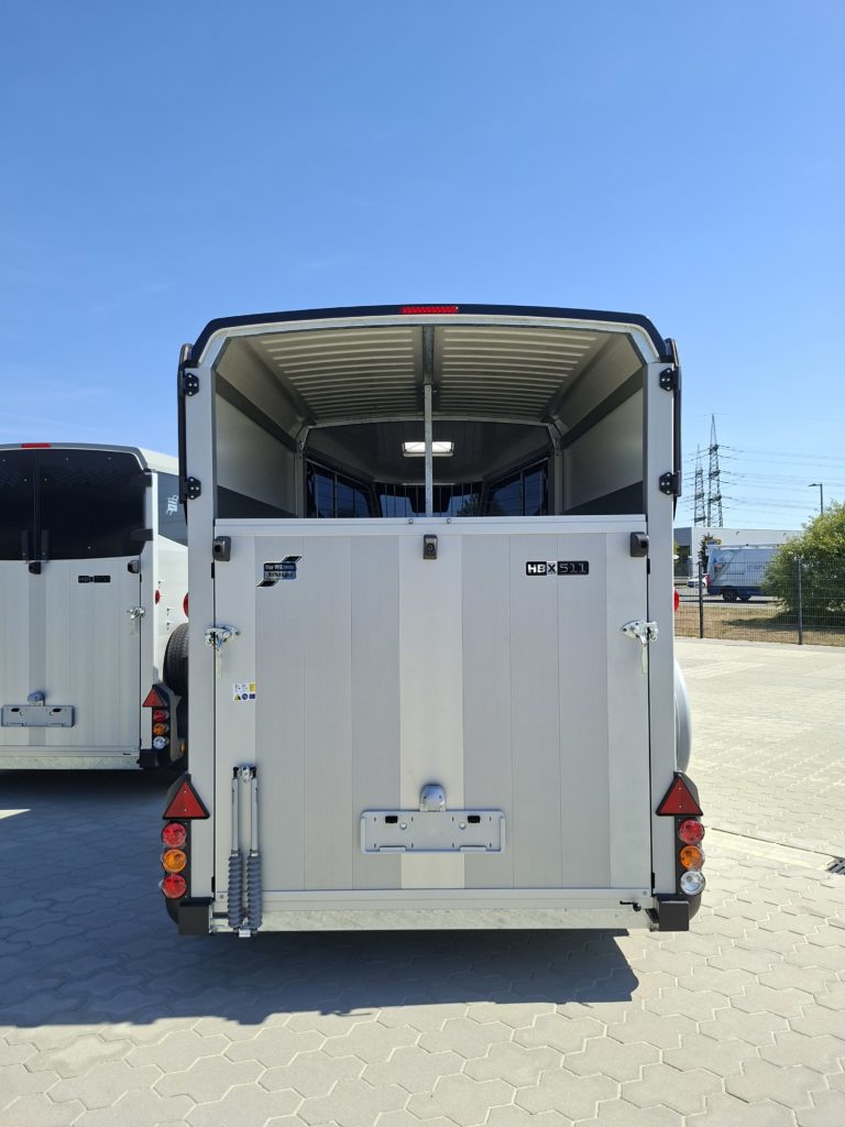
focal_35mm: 23
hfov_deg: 58.9
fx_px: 749
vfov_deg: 73.9
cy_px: 564
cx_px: 422
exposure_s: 1/1266
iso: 50
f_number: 1.8
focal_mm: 5.54
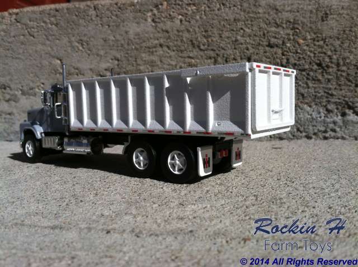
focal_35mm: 35
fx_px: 361
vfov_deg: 40.6
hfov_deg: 52.7
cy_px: 134
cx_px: 179
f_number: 2.8
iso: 80
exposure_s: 1/3000
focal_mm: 3.85
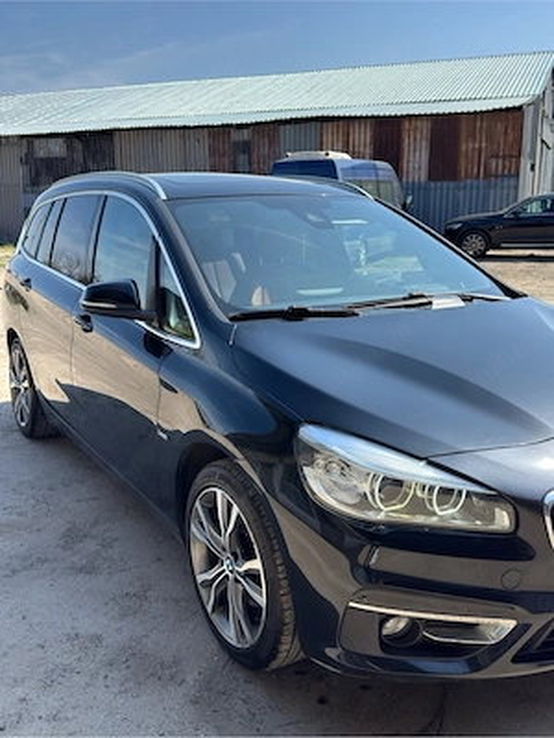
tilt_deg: -12.7
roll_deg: +1.5
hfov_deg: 40.7
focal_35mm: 35
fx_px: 747
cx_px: 277
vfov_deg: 52.6
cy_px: 369
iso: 100
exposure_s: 1/3058
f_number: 1.78
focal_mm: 6.76
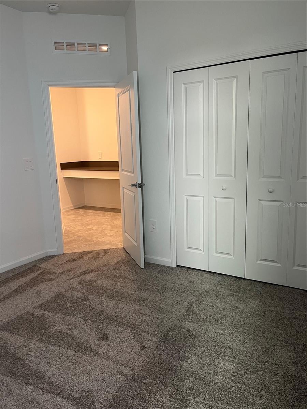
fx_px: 307
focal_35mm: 26
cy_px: 204
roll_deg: +3.1
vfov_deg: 67.3
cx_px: 154
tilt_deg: -11.1
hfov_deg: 53.1
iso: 125
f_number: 1.6
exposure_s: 1/60
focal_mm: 5.1
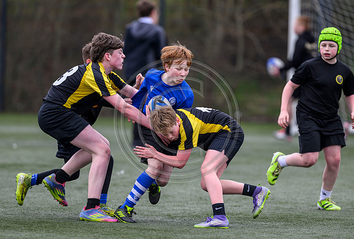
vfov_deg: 3.1
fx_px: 4425
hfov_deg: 4.6
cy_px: 112
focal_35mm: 448
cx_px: 158
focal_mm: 400
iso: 500
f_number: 3.5
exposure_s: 1/1250
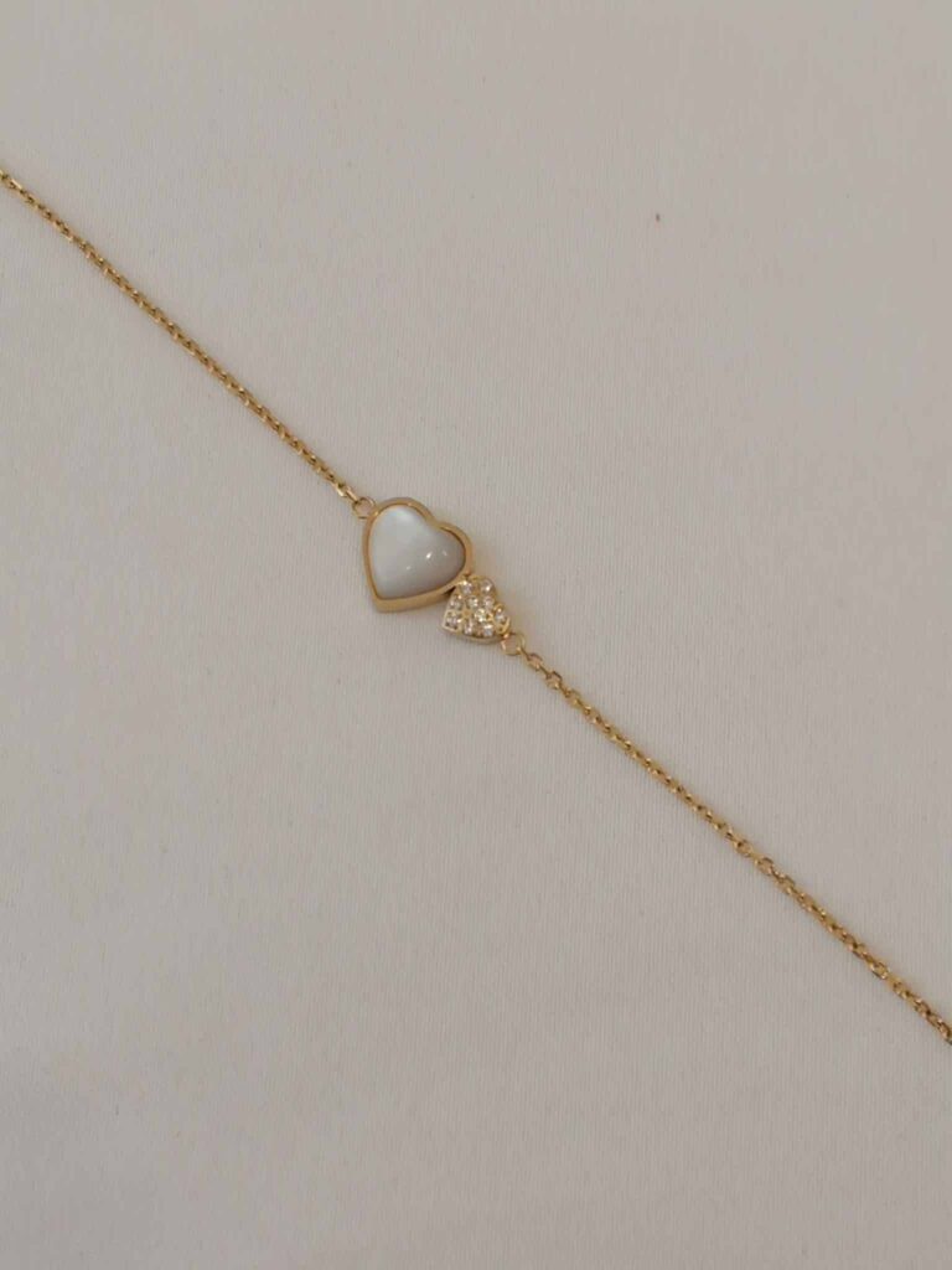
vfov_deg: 30.3
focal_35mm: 64
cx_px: 476
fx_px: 2347
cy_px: 635
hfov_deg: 22.9
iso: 80
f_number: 1.8
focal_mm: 4.75
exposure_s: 1/100
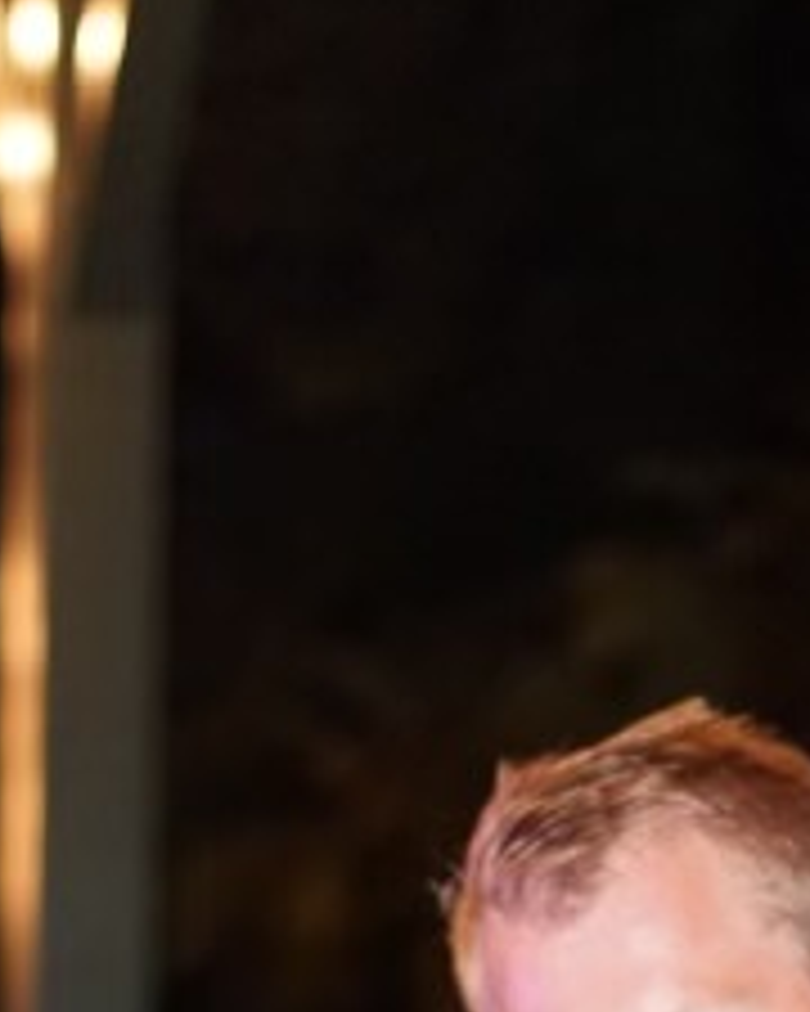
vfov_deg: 10.9
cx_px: 639
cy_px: 1615
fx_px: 5064
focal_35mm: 169
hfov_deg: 9.1
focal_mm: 50
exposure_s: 1/80
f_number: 2
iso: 2000
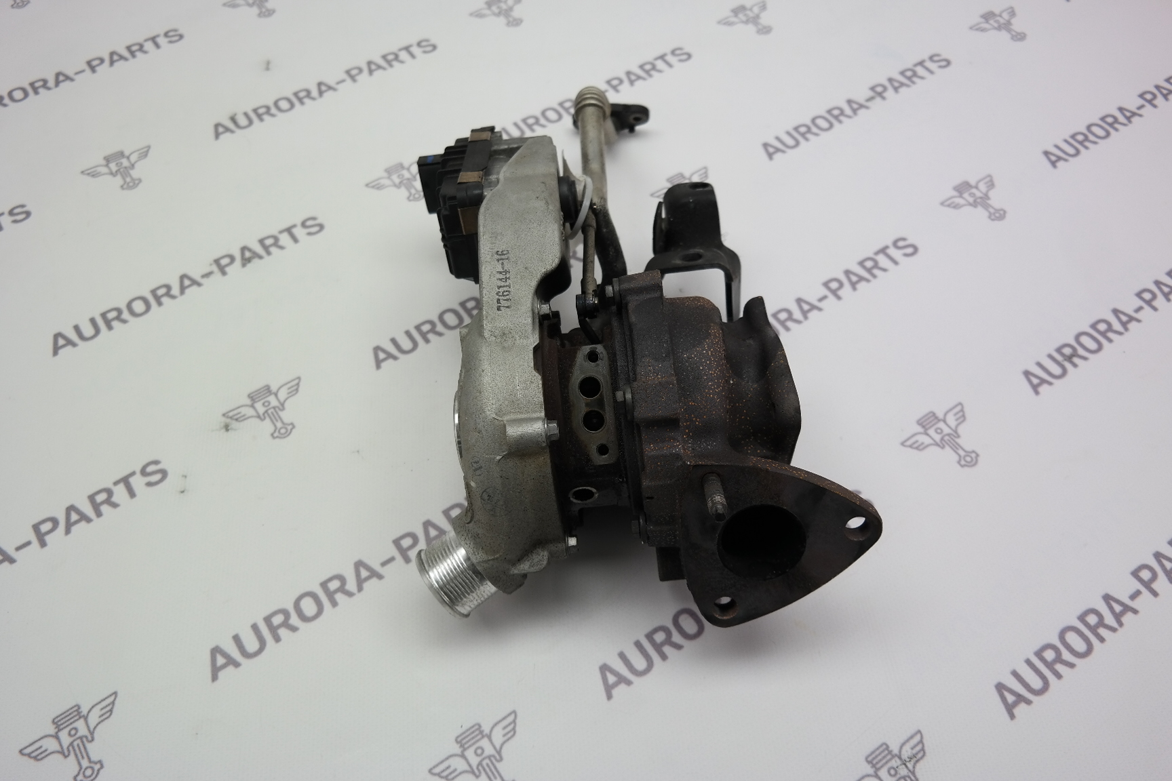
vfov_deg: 47.9
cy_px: 390
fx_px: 879
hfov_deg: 67.4
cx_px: 586
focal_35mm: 27
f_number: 3.5
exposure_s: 1/80
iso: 100
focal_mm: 18
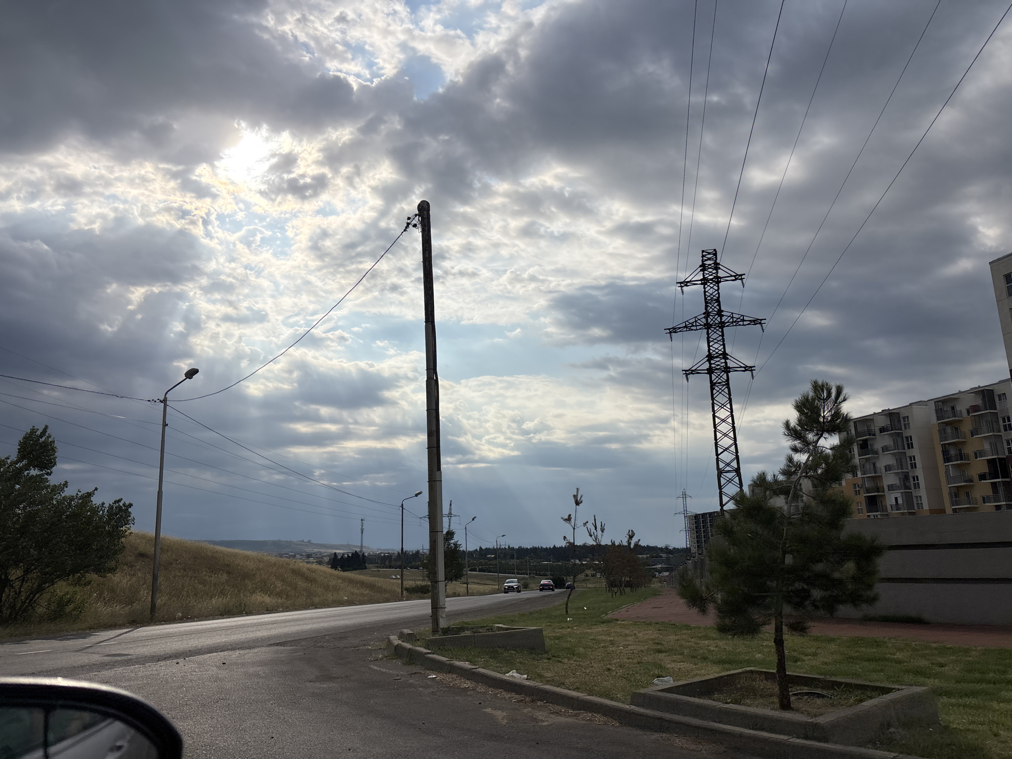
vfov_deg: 53.1
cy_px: 380
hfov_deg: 67.3
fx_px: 760
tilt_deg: +11.1
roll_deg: +2.8
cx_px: 506
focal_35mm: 26
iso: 50
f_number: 1.6
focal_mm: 5.96
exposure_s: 1/13889
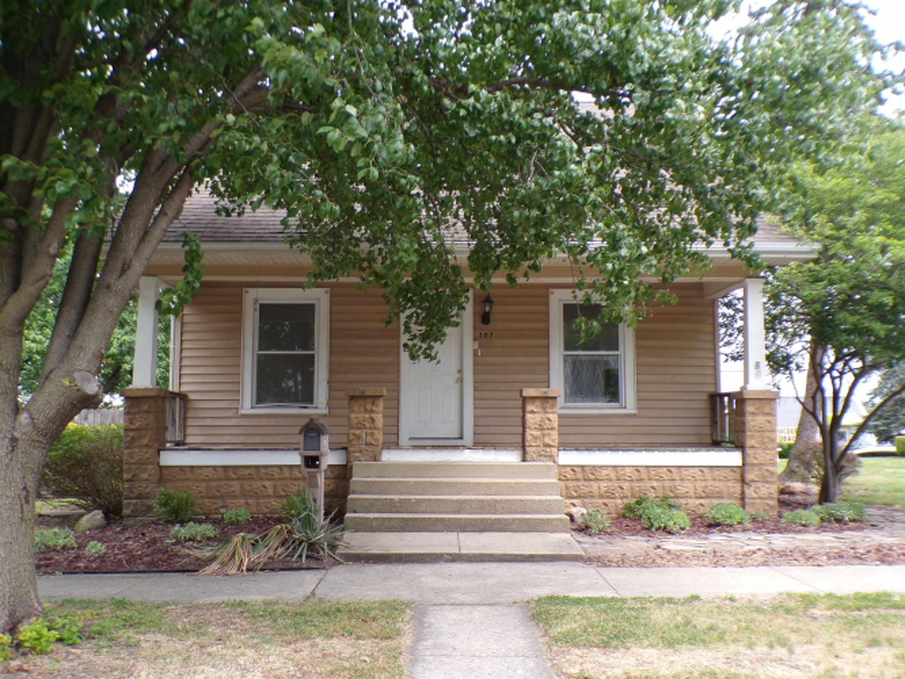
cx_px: 452
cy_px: 340
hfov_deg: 56.8
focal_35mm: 32
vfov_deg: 44.1
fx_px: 836
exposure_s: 1/240
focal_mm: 5.8
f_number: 3.2
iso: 100
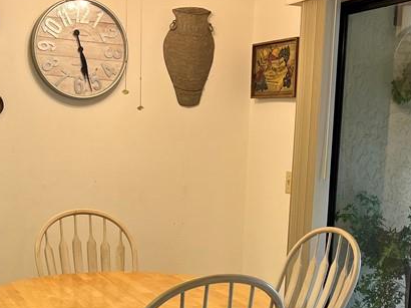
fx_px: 771
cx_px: 160
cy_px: 274
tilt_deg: -11.9
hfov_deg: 29.7
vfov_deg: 22.1
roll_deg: -0.9
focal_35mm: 65
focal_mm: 5.1
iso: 80
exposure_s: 1/60
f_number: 1.6
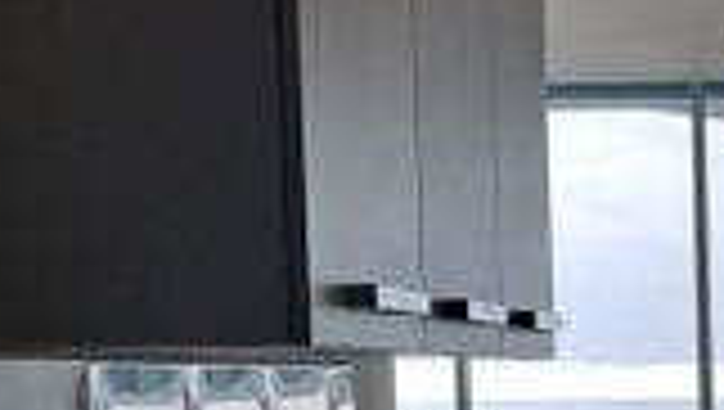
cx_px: 863
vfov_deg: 11.3
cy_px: 554
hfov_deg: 19.4
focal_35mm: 104
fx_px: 1999
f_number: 1.8
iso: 100
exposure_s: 1/60
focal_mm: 5.23
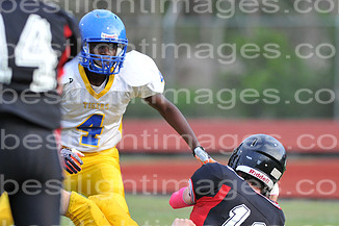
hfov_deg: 3.9
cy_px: 165
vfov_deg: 2.6
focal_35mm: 533
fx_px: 5016
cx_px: 137
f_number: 4
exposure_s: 1/1000
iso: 1000
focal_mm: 300
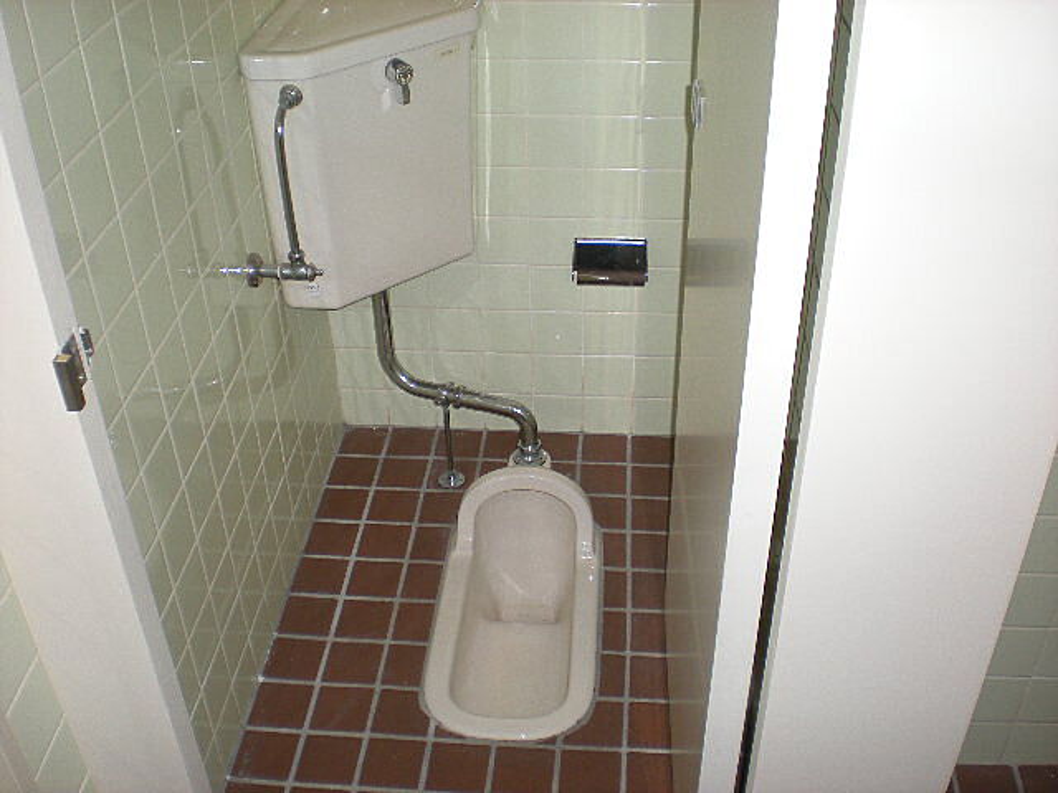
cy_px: 396
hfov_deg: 49.0
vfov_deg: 37.7
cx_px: 529
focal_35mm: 38
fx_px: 1161
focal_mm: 6.3
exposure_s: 1/60
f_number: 3.1
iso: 78
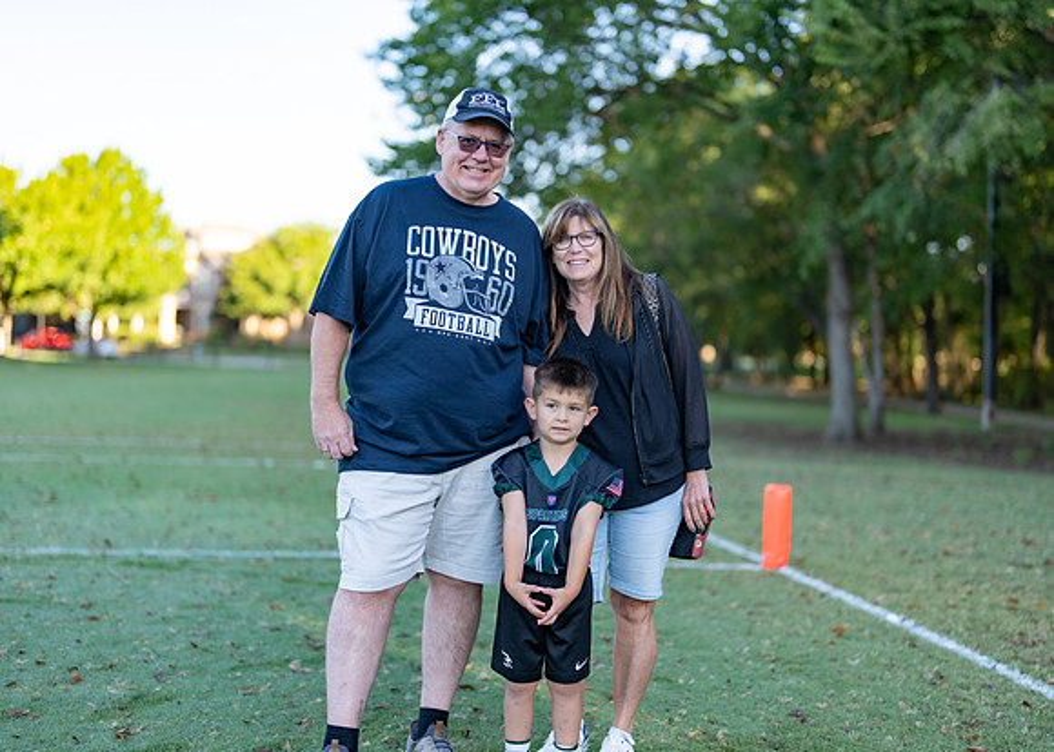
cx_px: 527
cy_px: 376
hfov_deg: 37.2
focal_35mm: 52
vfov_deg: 27.0
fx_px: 1568
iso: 100
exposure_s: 1/1250
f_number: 1.2
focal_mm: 50
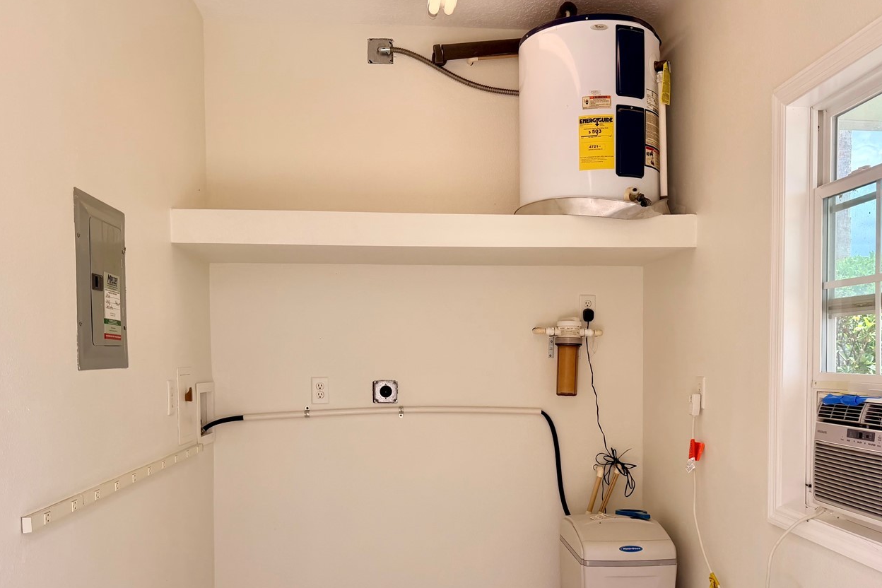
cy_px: 382
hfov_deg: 58.7
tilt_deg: -2.5
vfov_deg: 40.7
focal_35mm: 32
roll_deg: +0.1
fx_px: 784
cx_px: 471
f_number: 1.78
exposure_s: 1/1122
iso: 100
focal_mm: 6.76
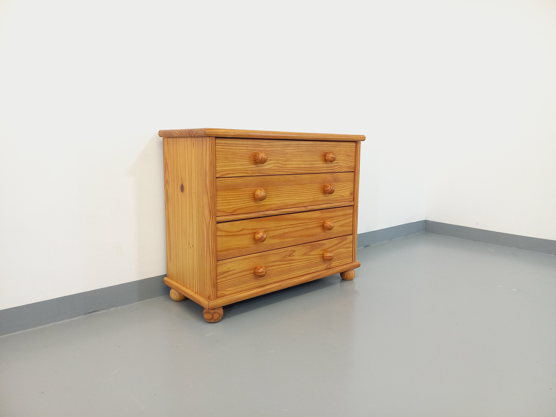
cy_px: 208
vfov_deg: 54.9
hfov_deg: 69.4
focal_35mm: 25
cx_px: 278
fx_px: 402
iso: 160
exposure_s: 1/49
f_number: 1.8
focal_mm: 4.65
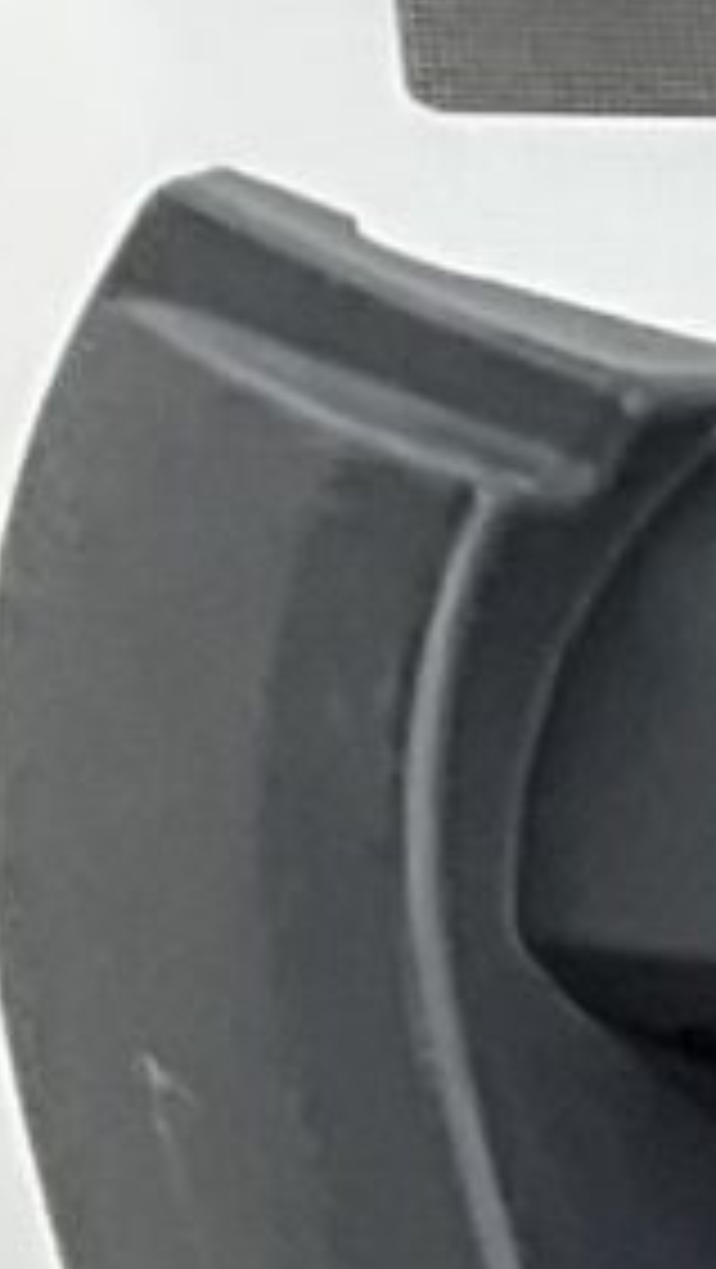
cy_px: 3447
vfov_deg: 6.9
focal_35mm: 287
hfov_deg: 3.3
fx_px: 9669
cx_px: 5525
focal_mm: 3
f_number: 1.8
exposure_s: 1/120
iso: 20
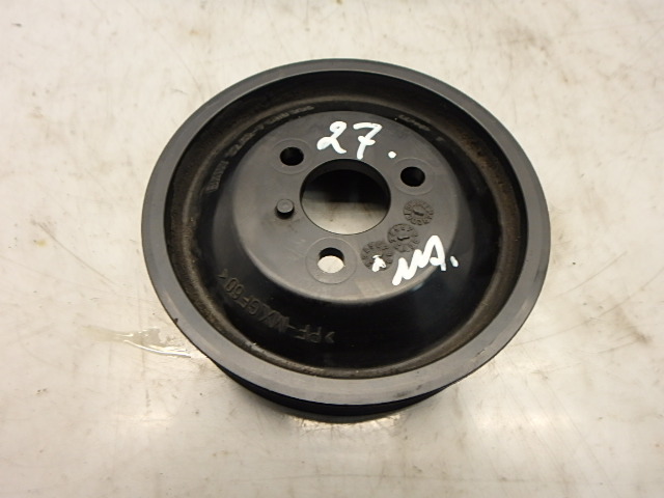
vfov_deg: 63.4
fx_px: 403
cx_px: 332
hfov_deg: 79.0
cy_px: 249
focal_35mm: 21
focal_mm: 3.7
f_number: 3.5
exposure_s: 1/30
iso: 200
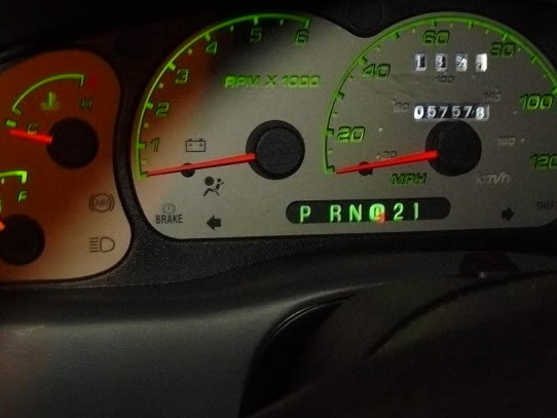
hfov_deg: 28.4
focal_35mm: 68
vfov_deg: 21.6
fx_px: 1095
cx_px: 358
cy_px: 141
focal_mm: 6
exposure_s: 1/10
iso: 400
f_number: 2.8
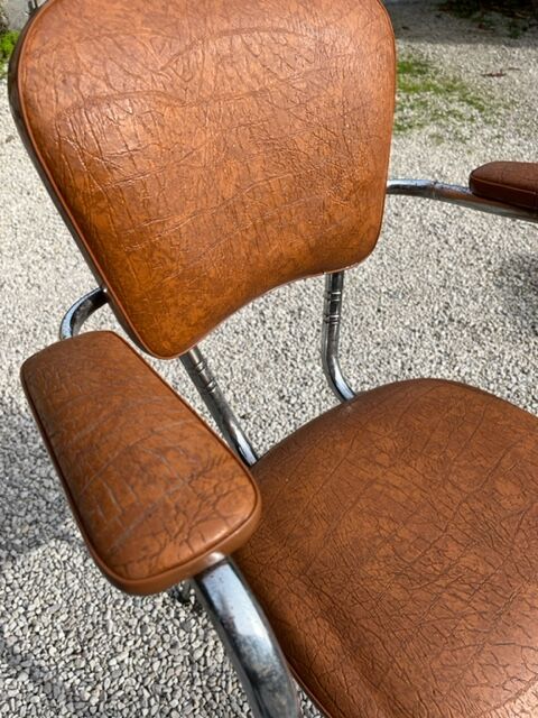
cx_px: 269
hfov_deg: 53.1
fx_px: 539
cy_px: 359
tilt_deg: -41.7
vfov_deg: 67.3
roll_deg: +0.8
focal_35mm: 26
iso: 50
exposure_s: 1/1647
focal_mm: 5.1
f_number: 1.6
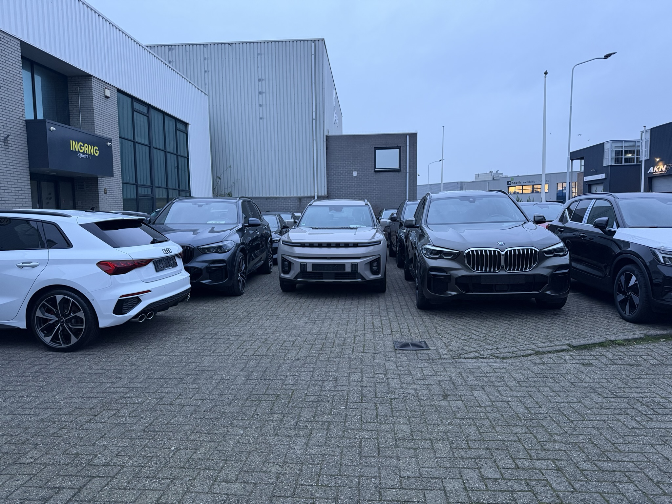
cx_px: 336
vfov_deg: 56.8
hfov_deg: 71.6
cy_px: 252
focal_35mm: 24
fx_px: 466
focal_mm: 6.76
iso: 400
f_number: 1.78
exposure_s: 1/60
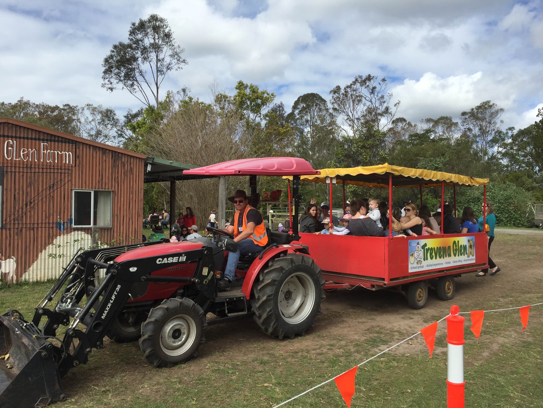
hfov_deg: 61.7
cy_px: 204
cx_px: 272
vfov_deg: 48.2
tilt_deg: +1.2
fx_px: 455
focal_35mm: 29
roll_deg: -0.8
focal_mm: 4.15
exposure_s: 1/1883
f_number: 2.2
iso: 32
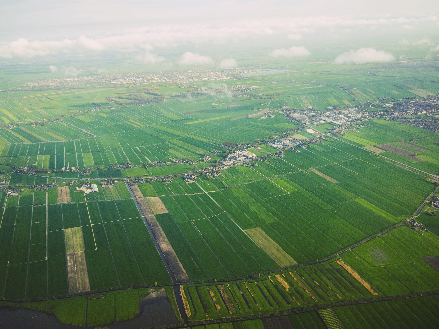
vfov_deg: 36.0
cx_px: 220
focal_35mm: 40
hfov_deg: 46.8
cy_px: 164
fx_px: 507
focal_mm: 20
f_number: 4.5
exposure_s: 1/500
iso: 200
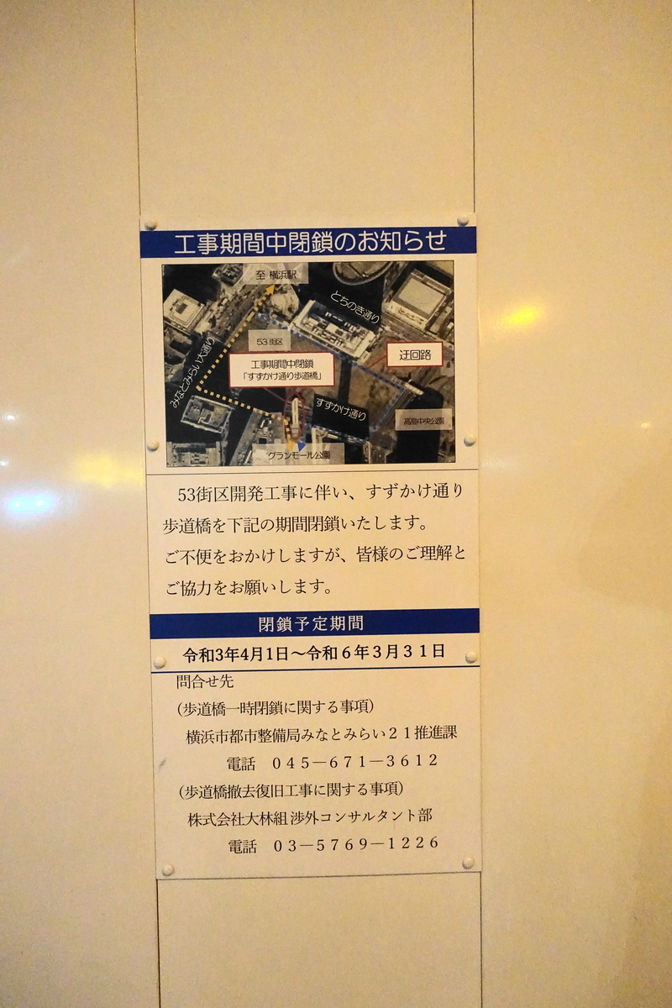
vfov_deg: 73.7
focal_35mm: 24
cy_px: 504
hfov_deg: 53.1
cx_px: 336
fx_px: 672
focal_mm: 8.8
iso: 4000
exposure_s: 1/250
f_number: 1.8
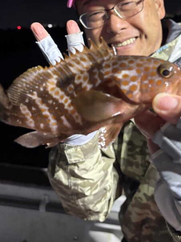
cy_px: 65
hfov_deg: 33.3
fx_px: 300
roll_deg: +6.9
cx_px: 118
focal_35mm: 43
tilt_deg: -6.5
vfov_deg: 42.7
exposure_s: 1/49
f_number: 1.6
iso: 500
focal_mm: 5.96
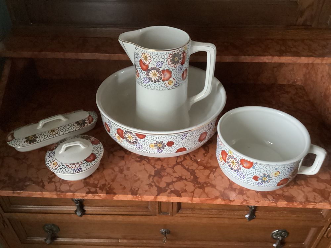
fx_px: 296
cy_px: 124
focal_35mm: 31
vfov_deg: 45.4
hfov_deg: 58.4
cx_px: 166
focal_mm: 3.3
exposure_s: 1/24
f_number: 2.4
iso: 640
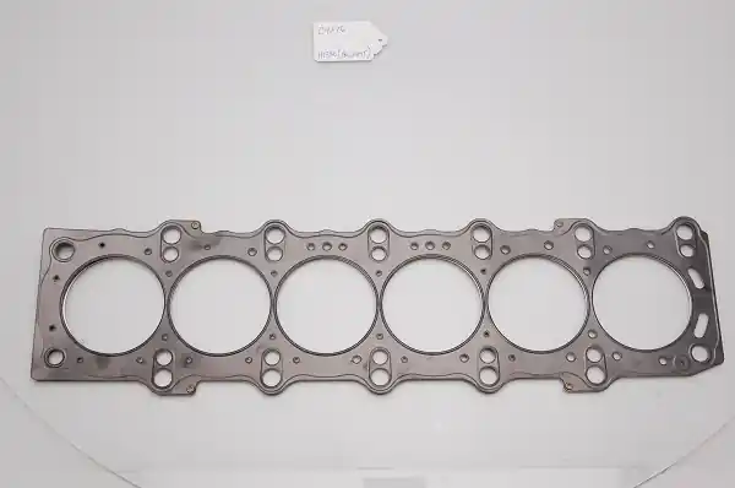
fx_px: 948
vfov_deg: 28.8
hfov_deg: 42.4
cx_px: 368
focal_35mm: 46
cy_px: 244
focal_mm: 31
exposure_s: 1/125
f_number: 10
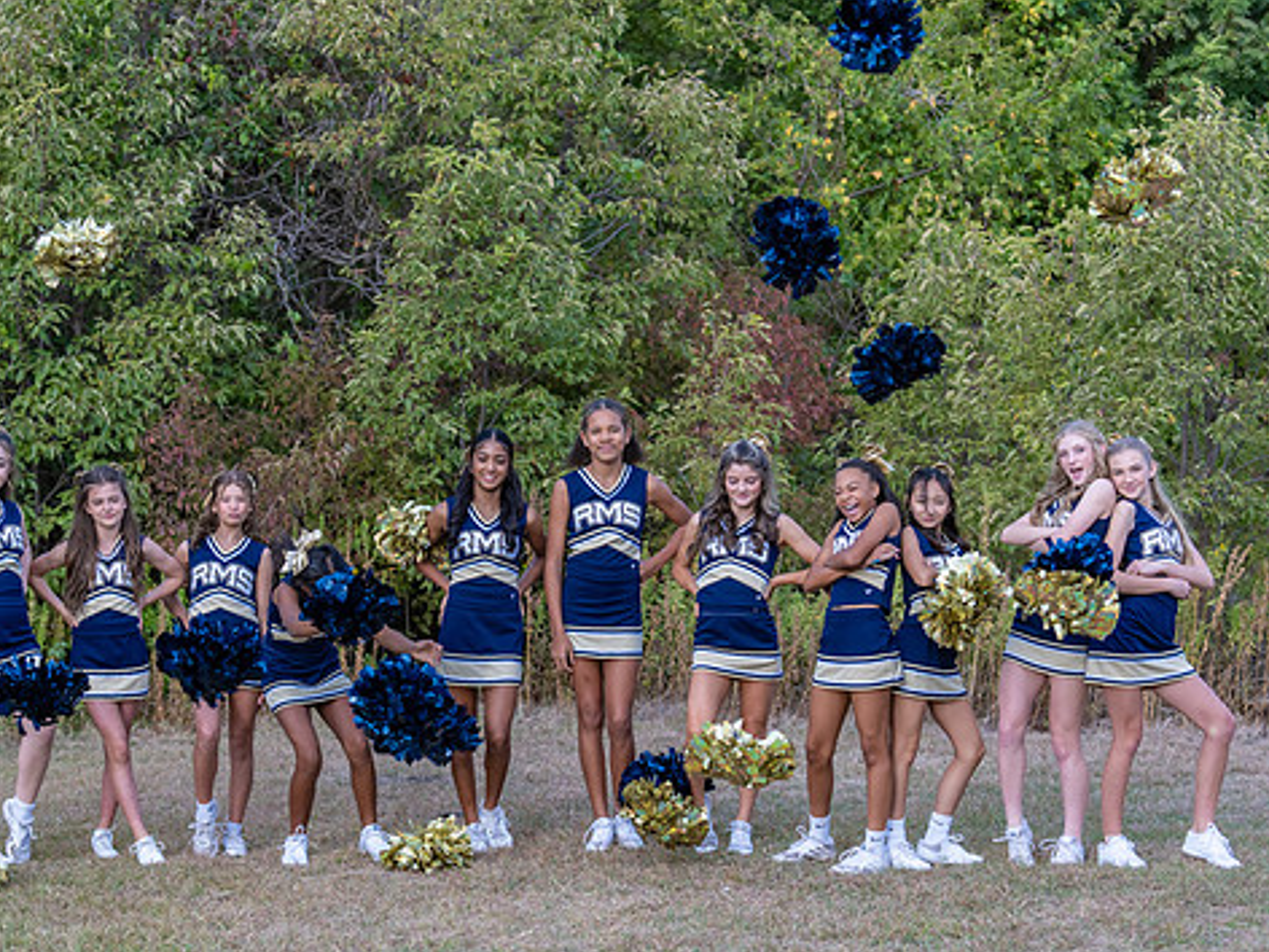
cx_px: 519
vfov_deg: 17.4
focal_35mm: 85
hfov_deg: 23.0
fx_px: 3116
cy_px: 531
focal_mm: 70
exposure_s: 1/1250
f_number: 3.2
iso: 400
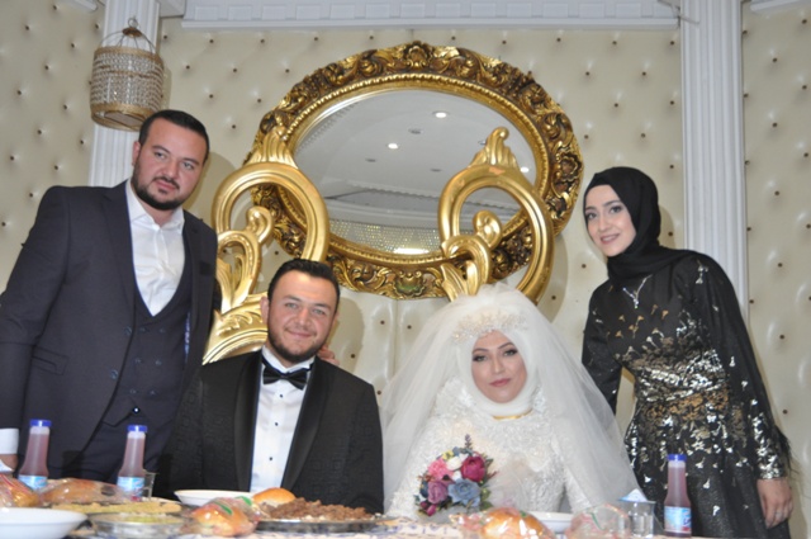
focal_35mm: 44
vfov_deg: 30.8
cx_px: 406
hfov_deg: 45.0
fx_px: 979
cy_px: 270
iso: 800
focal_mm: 29
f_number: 3.8
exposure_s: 1/60
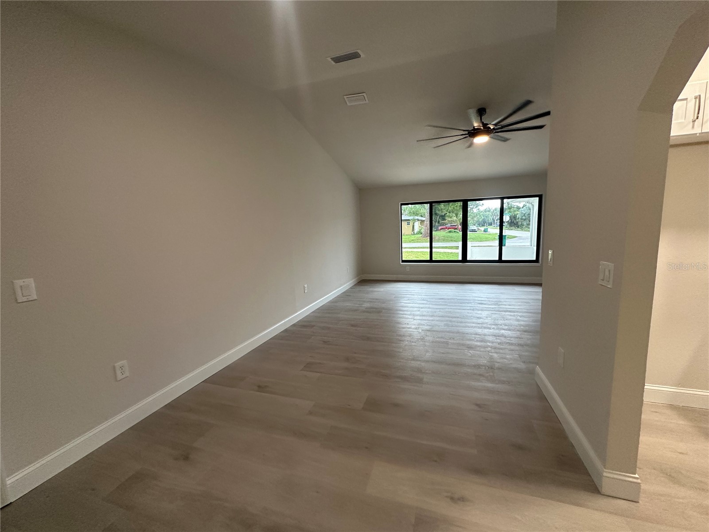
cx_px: 354
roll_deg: +2.2
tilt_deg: -7.6
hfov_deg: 102.1
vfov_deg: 85.7
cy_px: 266
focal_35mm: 14
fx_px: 287
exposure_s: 1/120
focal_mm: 2.22
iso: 250
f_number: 2.2
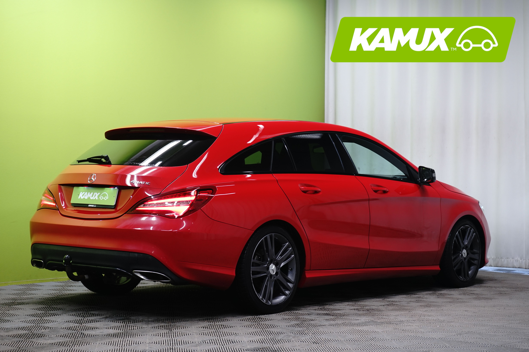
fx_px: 1029
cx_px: 264
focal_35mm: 70
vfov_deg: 19.5
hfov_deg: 28.8
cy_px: 176
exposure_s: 1/6
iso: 500
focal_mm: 70
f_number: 8
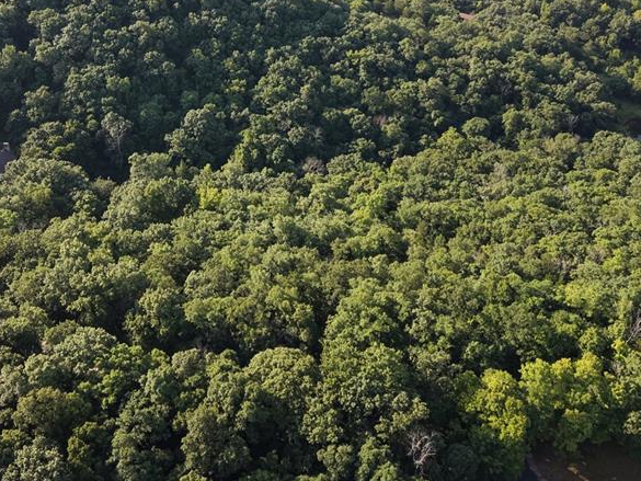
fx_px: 778
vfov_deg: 33.8
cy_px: 130
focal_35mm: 42
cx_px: 256
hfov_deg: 44.6
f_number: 1.8
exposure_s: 1/80
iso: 400
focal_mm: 8.67
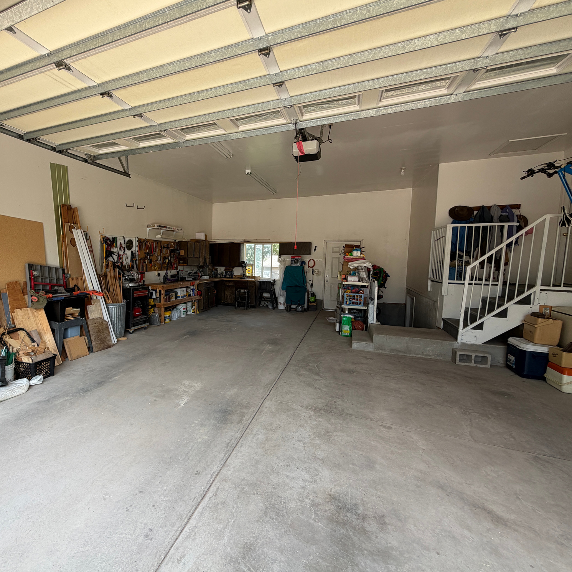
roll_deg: -0.5
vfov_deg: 84.0
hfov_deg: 81.7
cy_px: 284
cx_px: 201
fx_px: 318
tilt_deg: -5.7
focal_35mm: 17
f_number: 2.2
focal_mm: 2.22
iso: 40
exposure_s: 1/214
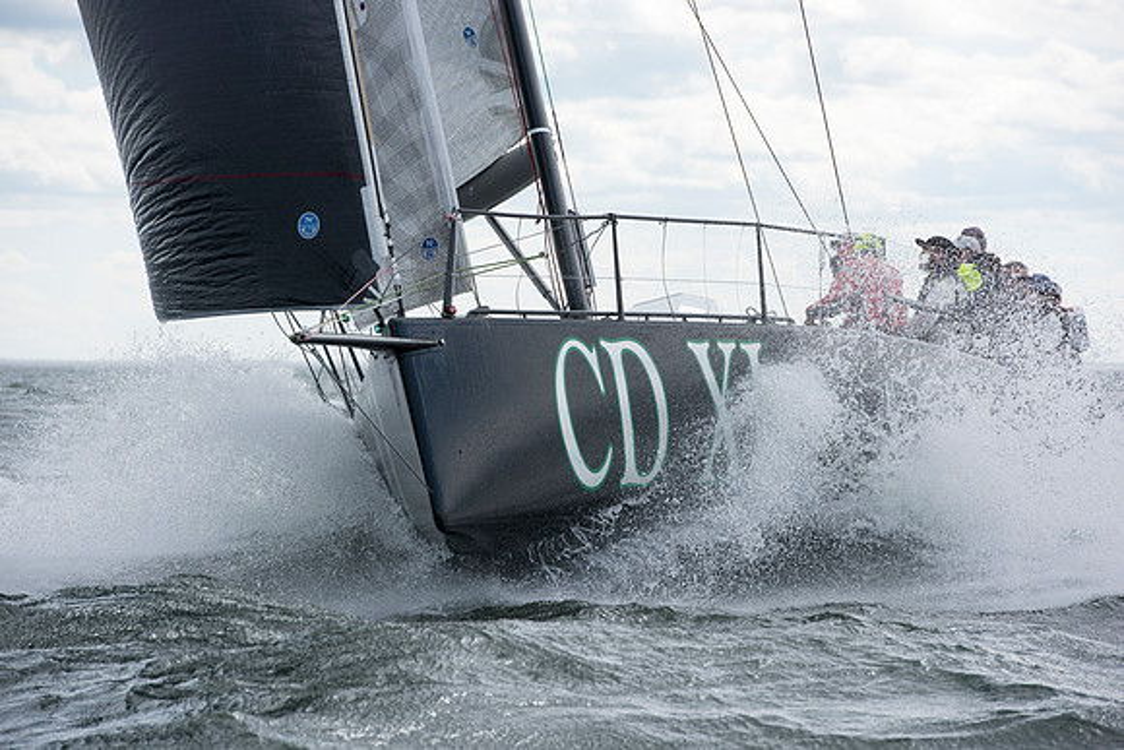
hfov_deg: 10.3
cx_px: 562
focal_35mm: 200
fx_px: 6246
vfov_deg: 6.9
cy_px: 375
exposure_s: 1/1000
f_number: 8
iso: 320
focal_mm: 200
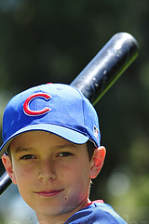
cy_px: 219
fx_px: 3001
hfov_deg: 2.8
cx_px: 36
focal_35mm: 482
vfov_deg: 4.3
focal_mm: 200
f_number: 5.6
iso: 200
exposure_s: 1/400
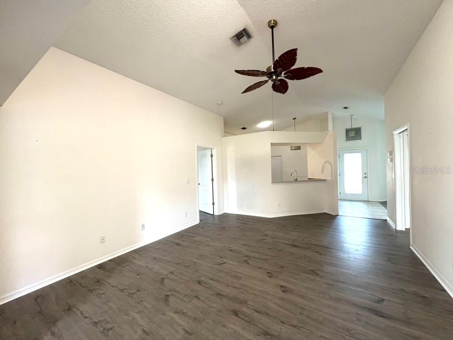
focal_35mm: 14
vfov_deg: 85.7
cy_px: 170
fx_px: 183
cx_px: 226
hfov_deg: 102.1
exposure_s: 1/60
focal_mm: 2.22
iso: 250
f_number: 2.2
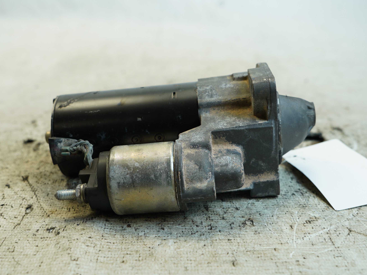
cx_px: 168
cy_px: 138
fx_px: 466
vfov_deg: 32.9
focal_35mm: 44
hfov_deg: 42.9
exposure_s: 1/60
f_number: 4
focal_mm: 27
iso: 200
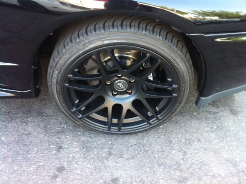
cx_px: 123
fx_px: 248
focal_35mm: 35
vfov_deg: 40.6
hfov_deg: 52.7
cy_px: 92
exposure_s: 1/20
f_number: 2.8
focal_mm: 3.85
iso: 80
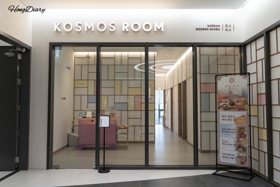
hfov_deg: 65.5
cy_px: 94
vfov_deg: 46.4
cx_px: 140
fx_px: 218
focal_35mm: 28
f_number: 4
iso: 1250
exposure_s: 1/160
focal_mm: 28
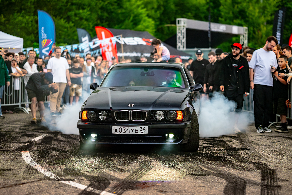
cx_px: 149
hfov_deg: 23.1
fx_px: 715
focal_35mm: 88
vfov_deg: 15.5
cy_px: 97
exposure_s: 1/640
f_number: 2
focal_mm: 85
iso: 800
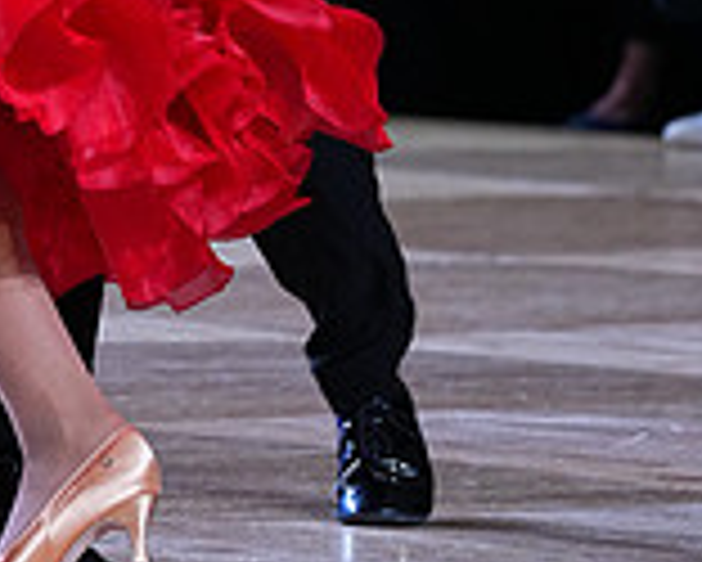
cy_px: -544
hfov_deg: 3.3
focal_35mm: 580
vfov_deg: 2.7
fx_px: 12058
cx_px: 29
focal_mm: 166
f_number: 4
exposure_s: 1/500
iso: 1250
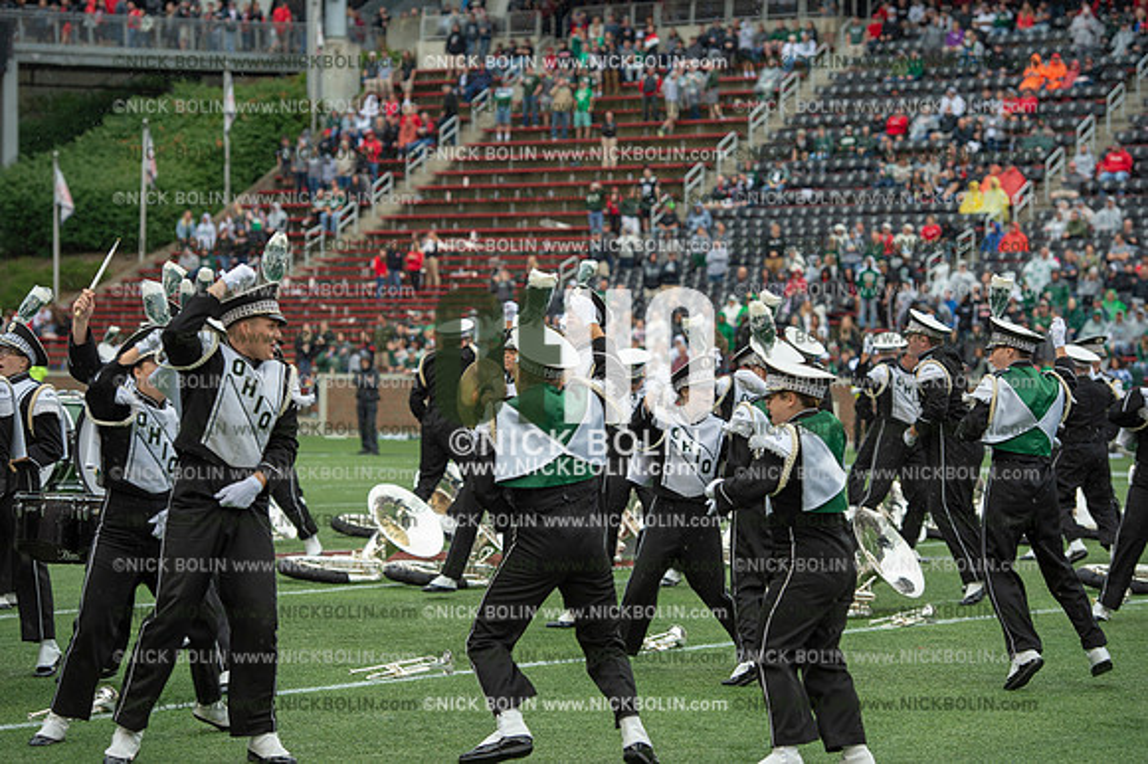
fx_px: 3697
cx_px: 574
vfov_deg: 11.8
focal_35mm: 116
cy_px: 382
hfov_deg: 17.7
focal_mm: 116
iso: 400
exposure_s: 1/500
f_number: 4
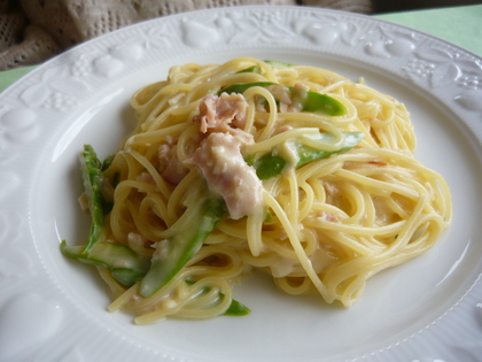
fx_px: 459
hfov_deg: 55.4
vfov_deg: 42.9
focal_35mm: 33
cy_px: 181
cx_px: 241
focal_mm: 5.5
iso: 100
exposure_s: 1/320
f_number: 2.8
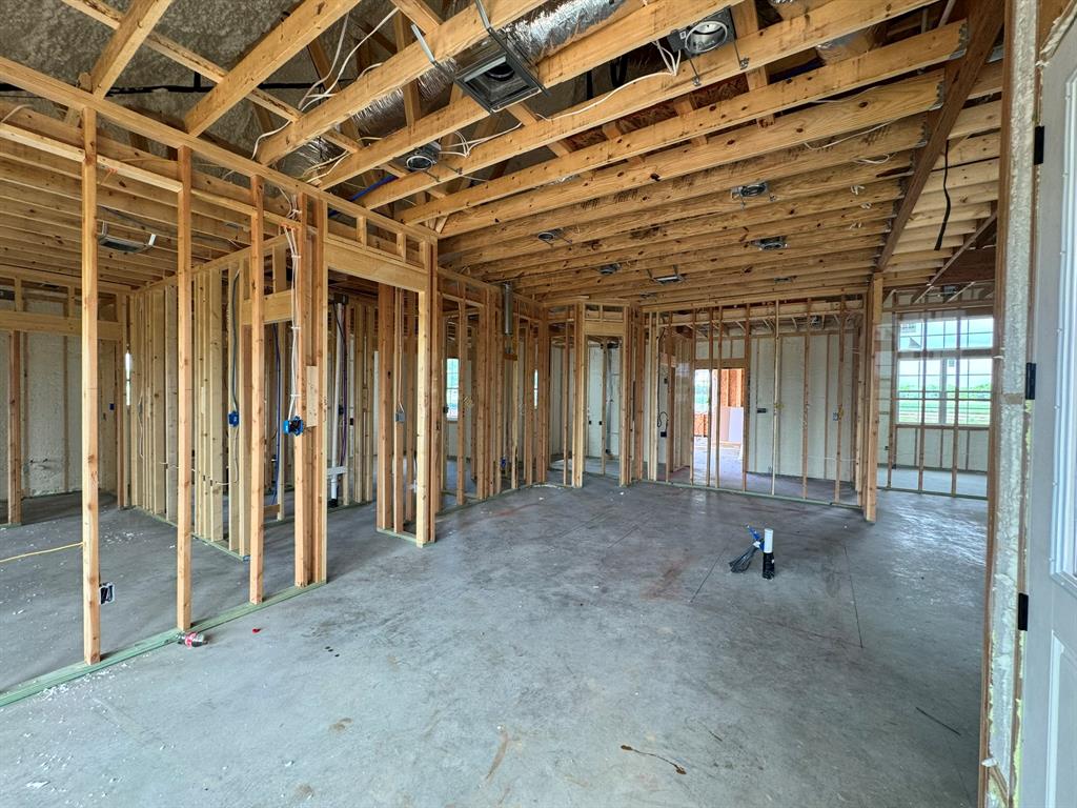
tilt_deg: -1.2
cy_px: 404
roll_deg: -0.6
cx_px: 538
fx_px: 436
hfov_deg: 102.1
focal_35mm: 14
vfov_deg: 85.7
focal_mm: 2.22
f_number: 2.2
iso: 125
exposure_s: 1/99
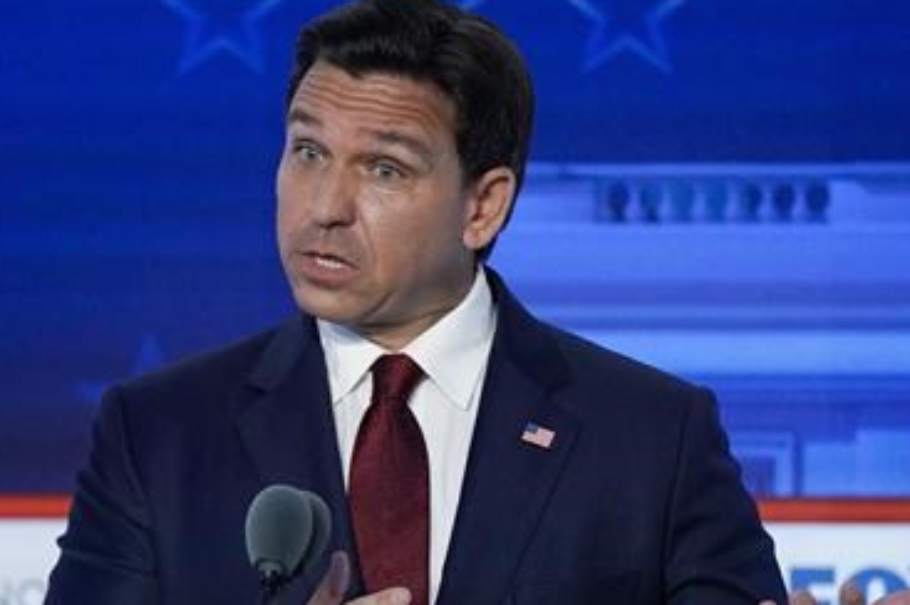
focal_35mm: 1063
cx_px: 273
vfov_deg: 1.3
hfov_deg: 1.9
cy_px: 393
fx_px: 26846
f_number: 4
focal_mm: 600
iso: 8000
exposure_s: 1/800
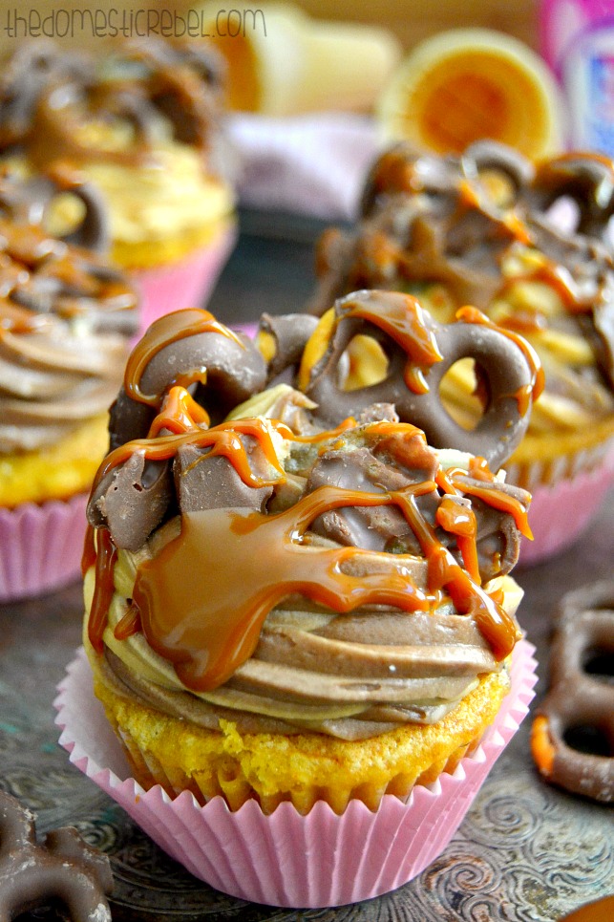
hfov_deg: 23.8
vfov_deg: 35.1
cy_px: 461
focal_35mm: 57
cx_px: 307
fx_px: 1459
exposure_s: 1/100
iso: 1600
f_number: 4.8
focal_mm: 38
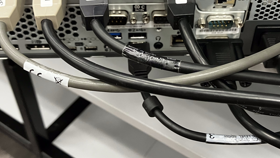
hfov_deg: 40.6
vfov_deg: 23.3
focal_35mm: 51
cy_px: 46
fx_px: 379
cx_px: 145
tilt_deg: -41.7
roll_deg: -0.5
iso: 200
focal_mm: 3.99
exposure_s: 1/60
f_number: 1.8
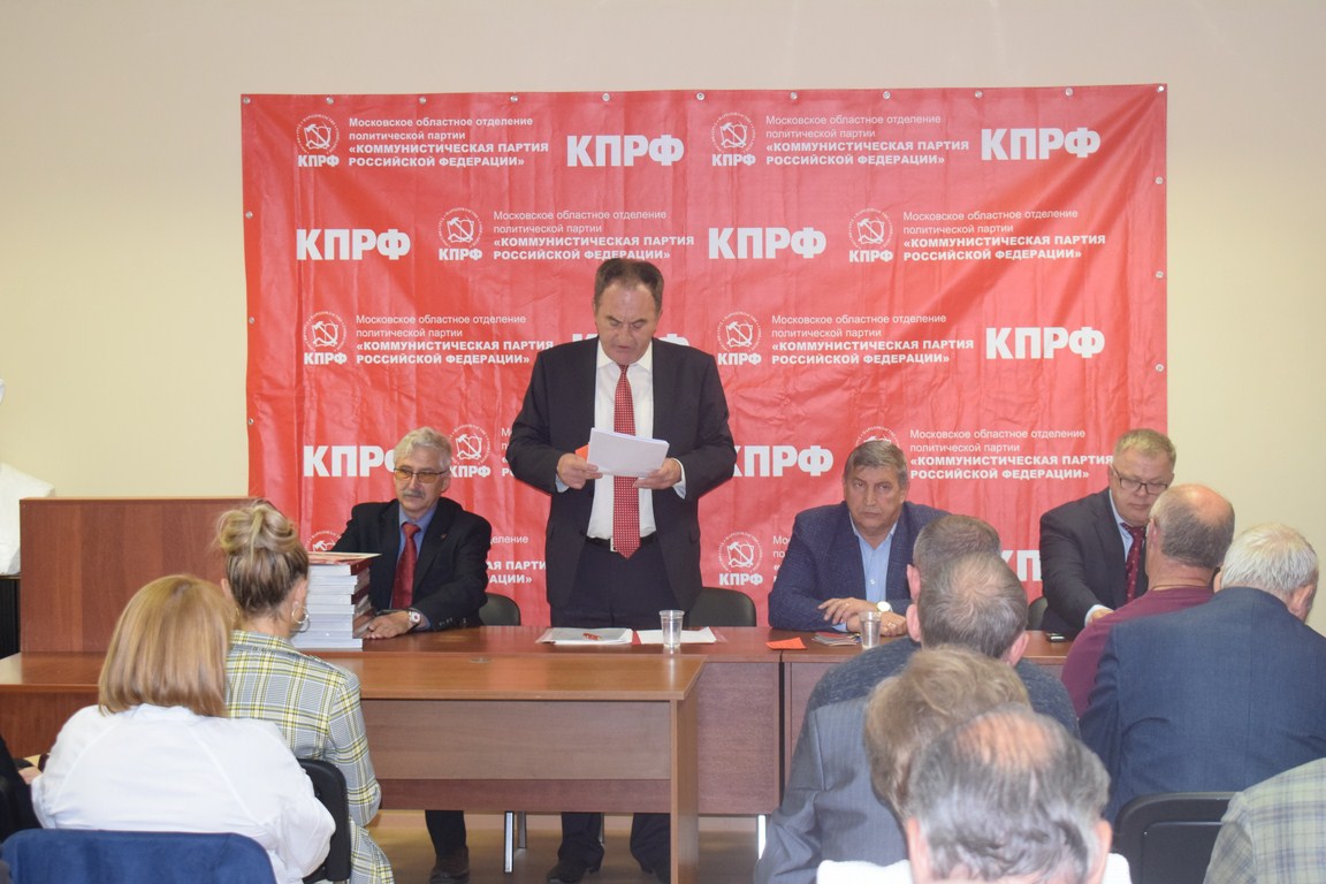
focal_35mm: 68
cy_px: 442
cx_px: 663
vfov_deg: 20.2
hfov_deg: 29.9
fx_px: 2486
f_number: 5
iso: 1800
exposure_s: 1/60
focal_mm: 45
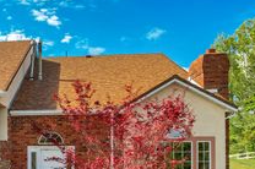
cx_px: -10
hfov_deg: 33.7
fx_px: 375
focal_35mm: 53
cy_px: 148
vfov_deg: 24.8
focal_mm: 8.38
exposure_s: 1/180
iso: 110
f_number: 2.8
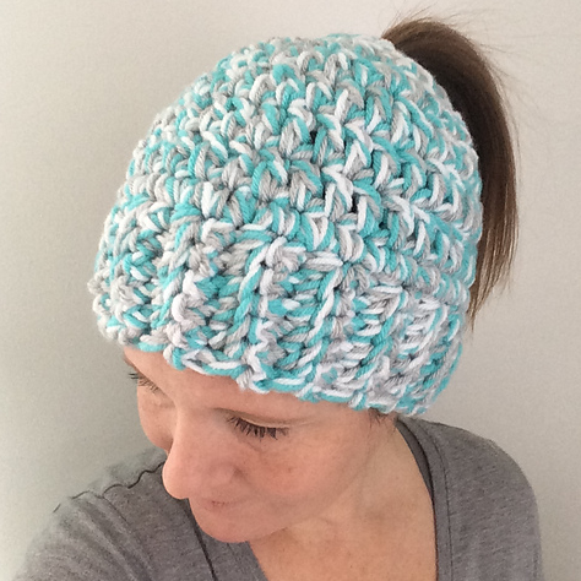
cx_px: 290
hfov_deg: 44.9
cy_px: 289
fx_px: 703
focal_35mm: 37
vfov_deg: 44.9
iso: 160
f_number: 2.4
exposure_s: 1/30
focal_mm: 2.15
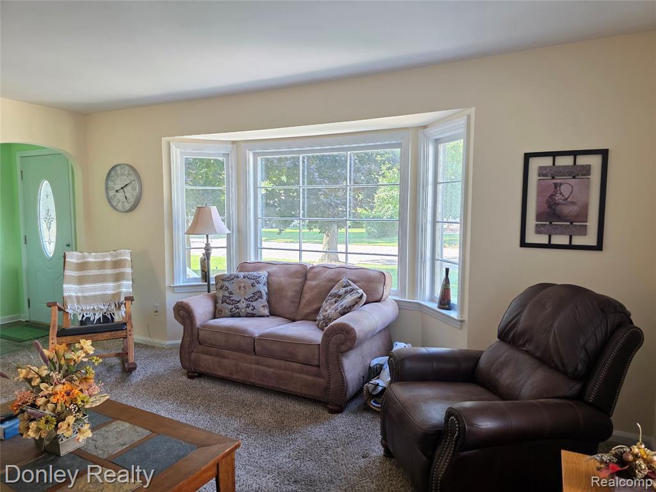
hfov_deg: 73.9
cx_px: 328
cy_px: 246
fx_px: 436
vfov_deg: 58.9
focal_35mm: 23
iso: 320
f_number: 1.7
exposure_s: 1/120
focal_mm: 6.3
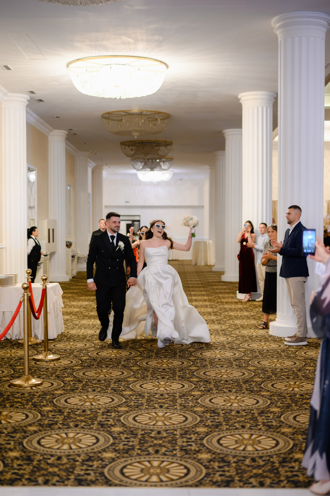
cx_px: 165
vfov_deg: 39.6
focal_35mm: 50
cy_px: 248
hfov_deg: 27.0
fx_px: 688
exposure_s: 1/200
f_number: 1.8
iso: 640
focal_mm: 50
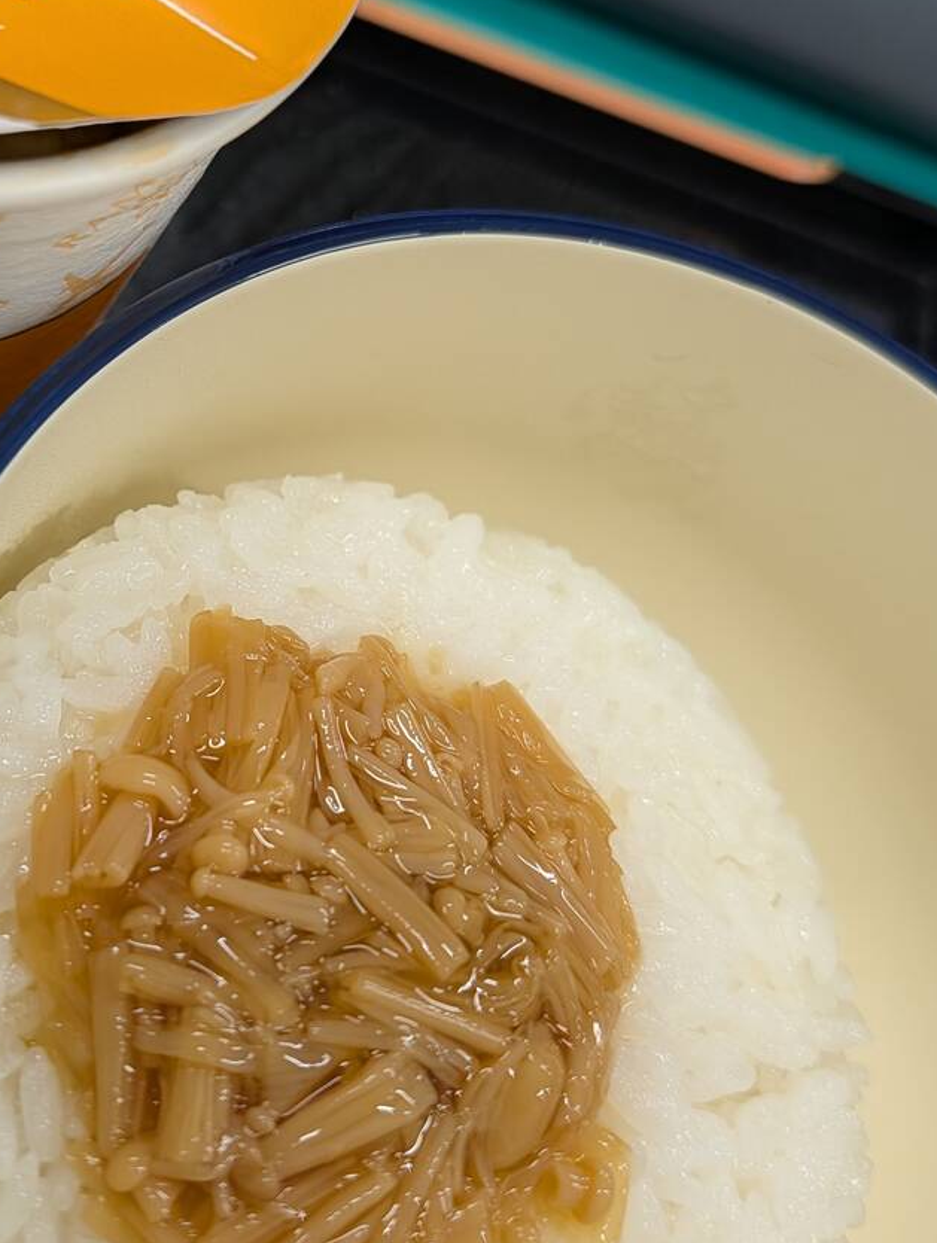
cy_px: 531
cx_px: 159
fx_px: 1656
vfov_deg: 41.1
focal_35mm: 46
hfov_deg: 30.7
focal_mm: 6.9
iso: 76
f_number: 1.68
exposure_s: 1/80.1
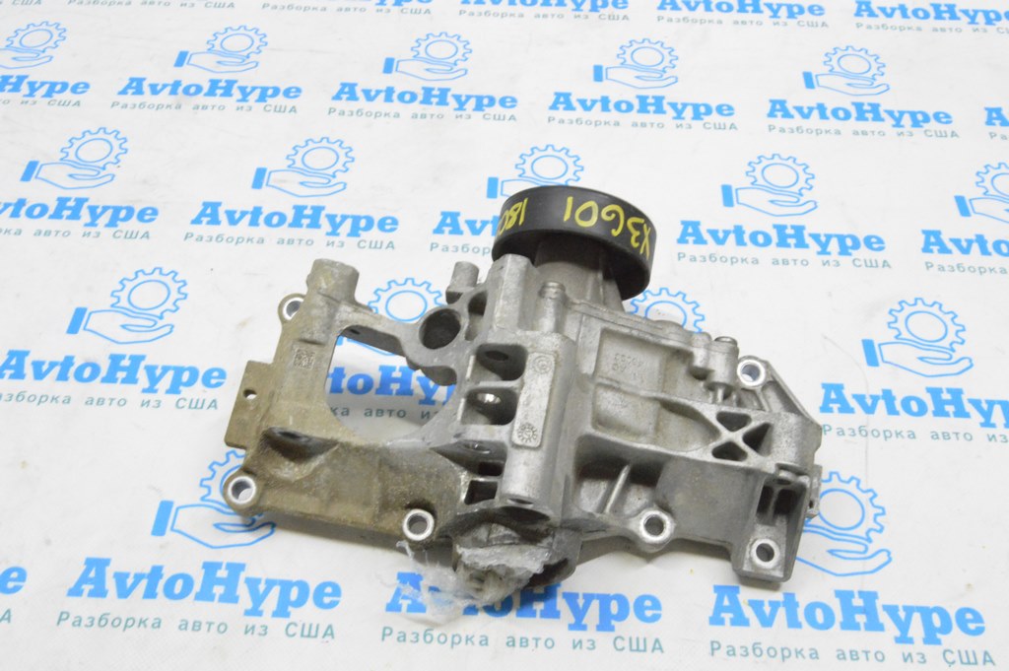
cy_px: 336
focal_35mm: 39
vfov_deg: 34.2
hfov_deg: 49.6
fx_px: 1092
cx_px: 504
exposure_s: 1/15
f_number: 20
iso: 6400
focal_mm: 26
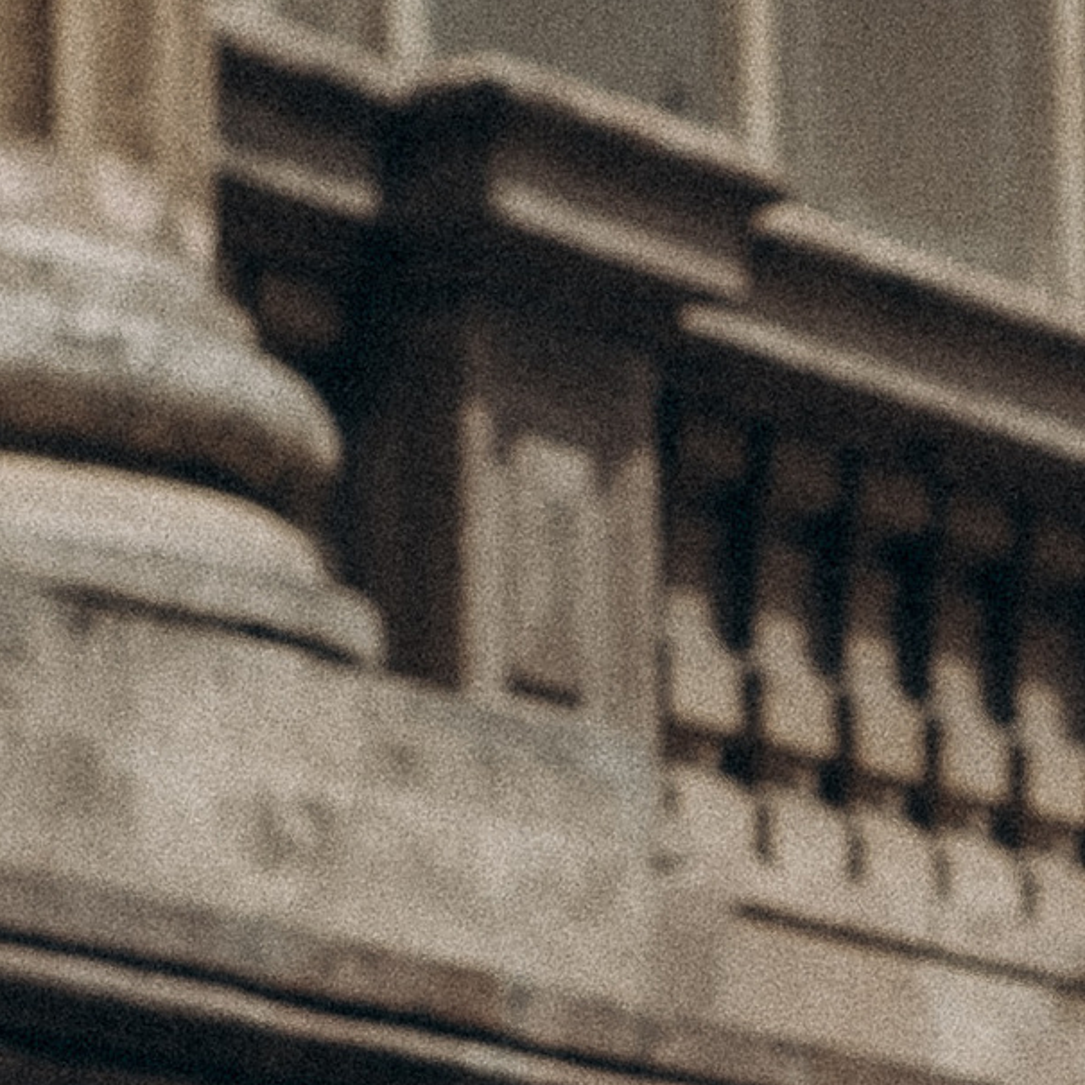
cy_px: 1449
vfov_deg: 6.1
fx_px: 10142
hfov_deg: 6.1
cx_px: 1300
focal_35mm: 286
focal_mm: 35
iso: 200
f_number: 4.5
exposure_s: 1/2000
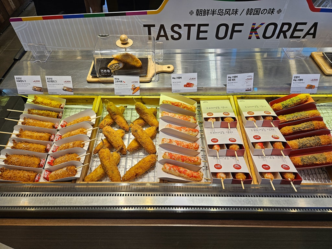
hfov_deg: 73.9
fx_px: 221
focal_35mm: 23
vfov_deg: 58.9
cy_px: 124
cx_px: 166
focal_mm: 5.4
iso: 50
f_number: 1.8
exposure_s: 1/120
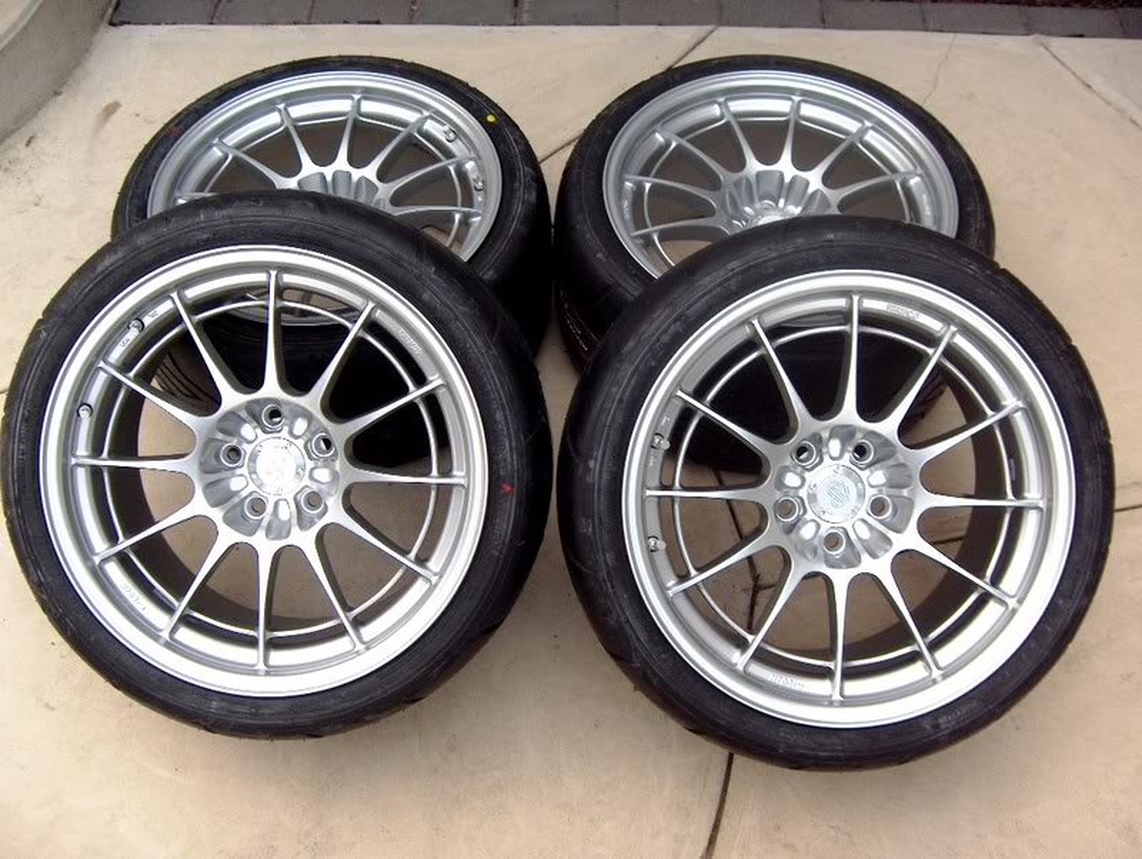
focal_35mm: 39
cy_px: 430
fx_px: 1288
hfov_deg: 47.8
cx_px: 571
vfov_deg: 36.9
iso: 200
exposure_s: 1/70.5
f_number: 2.8
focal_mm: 8
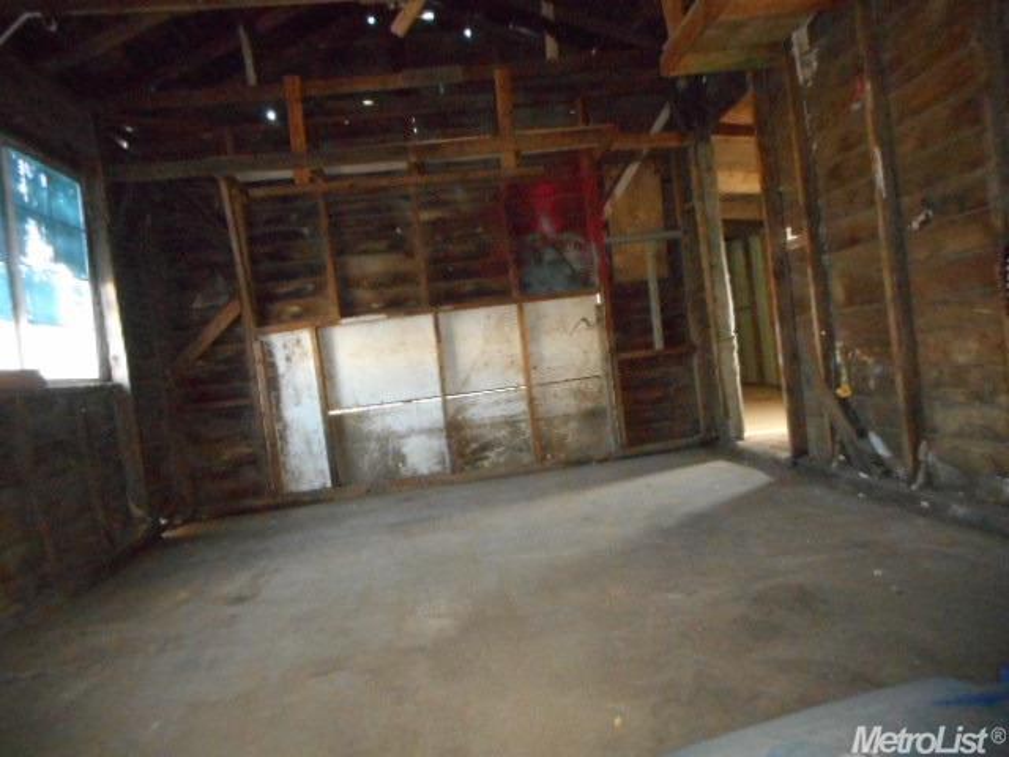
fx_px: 729
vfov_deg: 54.9
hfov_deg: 69.4
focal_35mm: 25
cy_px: 378
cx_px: 504
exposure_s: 1/25
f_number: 3.7
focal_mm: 4.5
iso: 1000
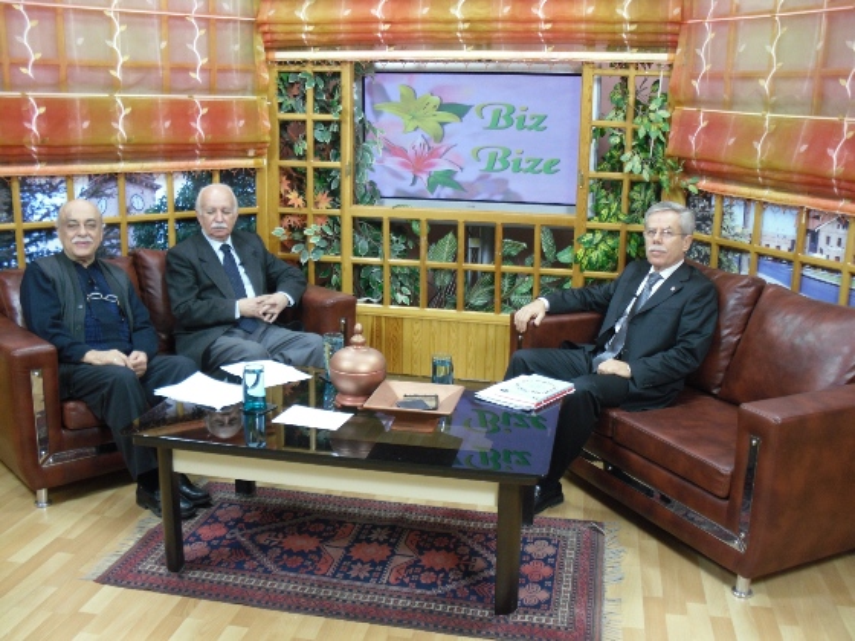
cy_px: 320
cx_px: 428
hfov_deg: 52.6
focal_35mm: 35
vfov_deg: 40.7
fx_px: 864
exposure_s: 1/45
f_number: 3
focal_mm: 6.3
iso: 200
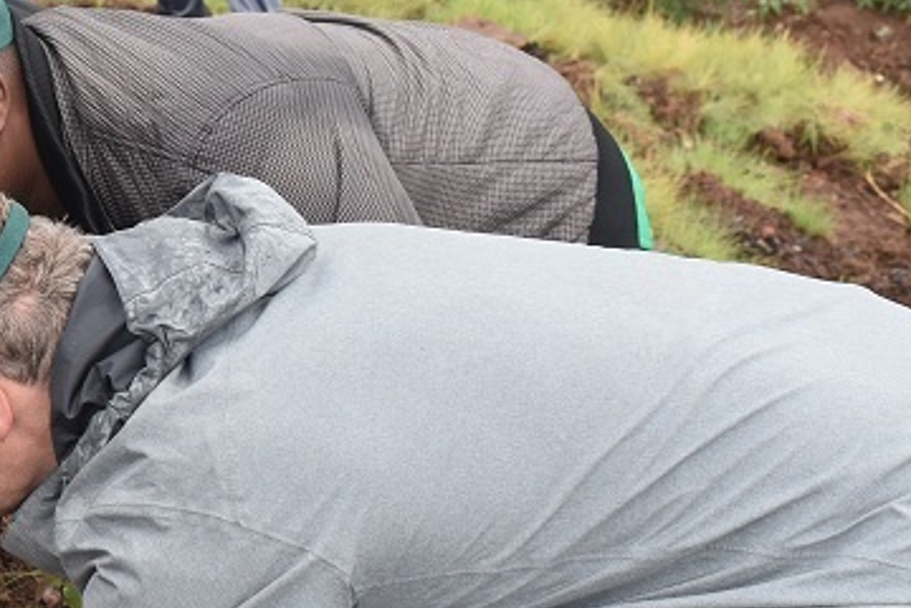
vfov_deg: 12.2
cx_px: -235
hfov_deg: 17.2
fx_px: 2844
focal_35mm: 112
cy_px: 238
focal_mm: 27
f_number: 8
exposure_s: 1/250
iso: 400
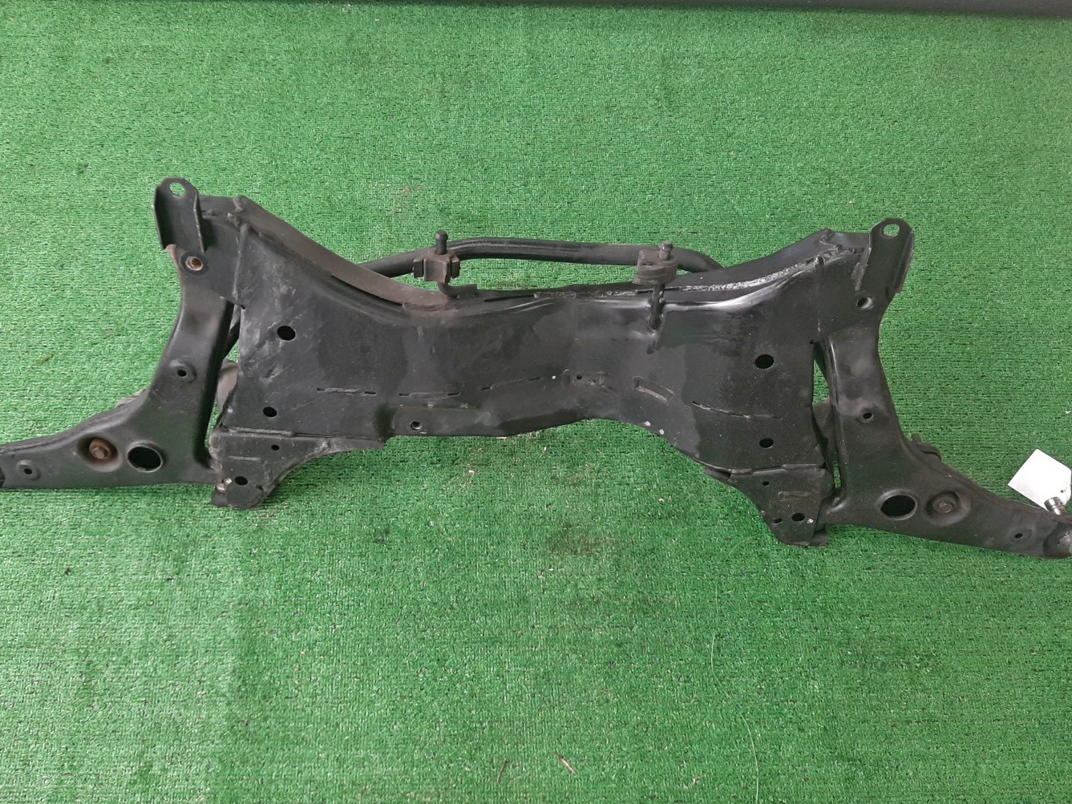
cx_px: 516
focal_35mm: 28
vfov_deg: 49.7
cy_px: 411
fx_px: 867
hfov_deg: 63.4
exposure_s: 1/50
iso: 126
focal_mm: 3.93
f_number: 1.7
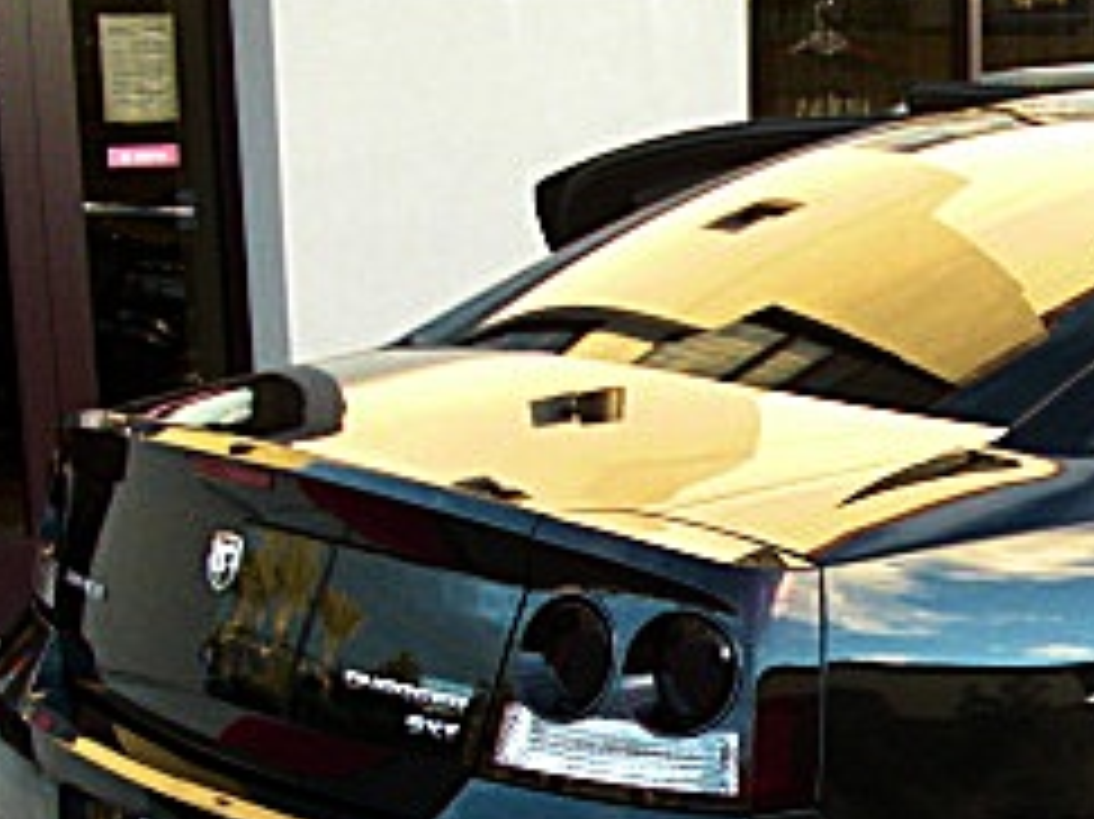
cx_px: 1337
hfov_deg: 19.4
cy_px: 765
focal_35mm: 95
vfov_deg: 15.3
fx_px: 3001
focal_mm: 6.3
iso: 200
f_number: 2.8
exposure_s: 1/125
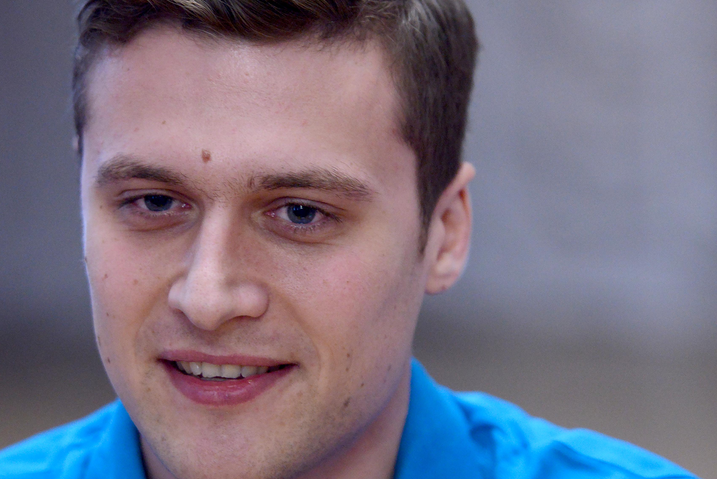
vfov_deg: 4.6
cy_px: 269
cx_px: 250
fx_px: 6017
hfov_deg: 6.8
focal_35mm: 302
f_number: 4
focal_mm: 170
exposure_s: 1/125
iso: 2500
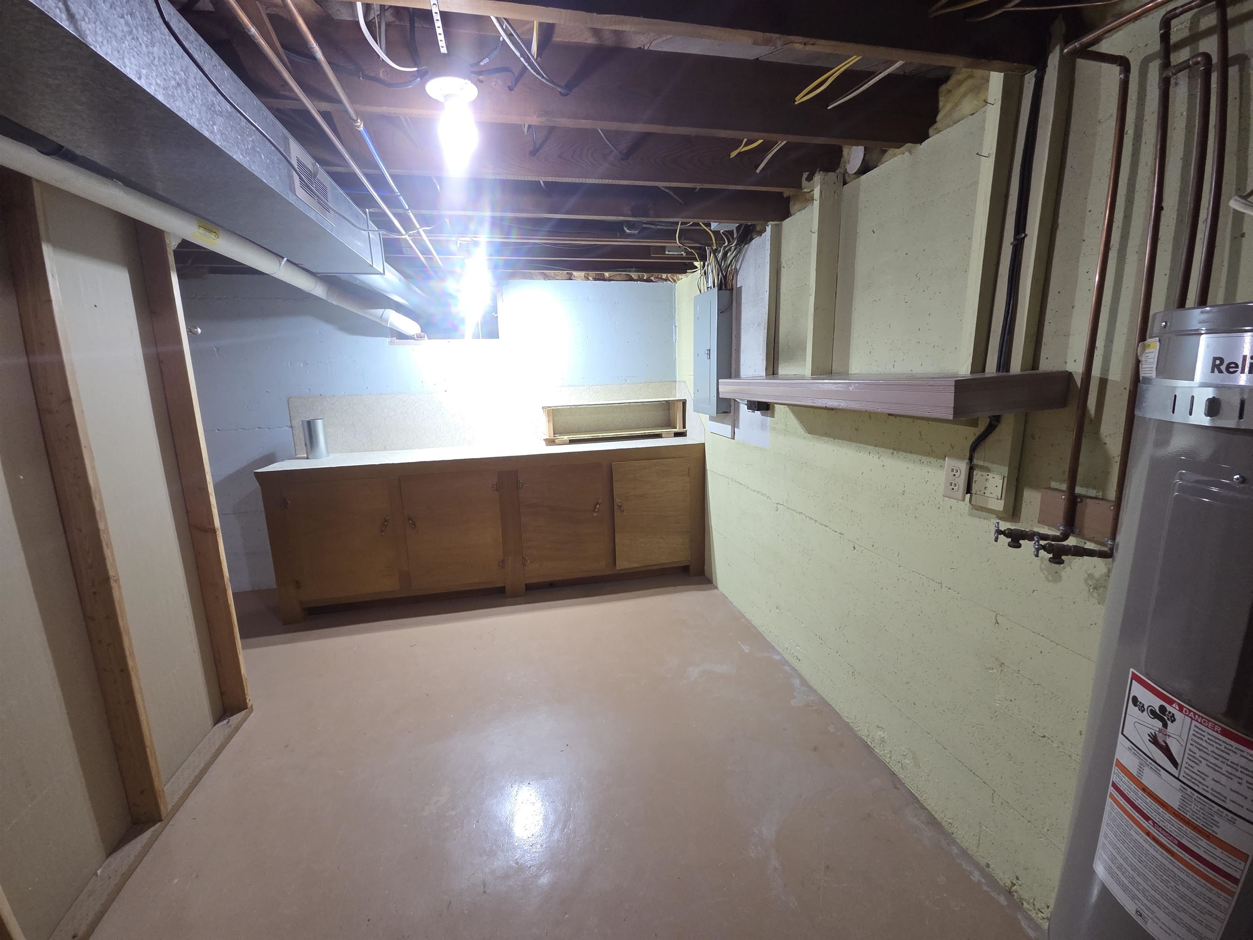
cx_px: 626
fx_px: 471
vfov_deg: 89.9
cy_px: 470
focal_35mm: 13
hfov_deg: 106.2
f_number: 2.2
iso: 250
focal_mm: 2.2
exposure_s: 1/60
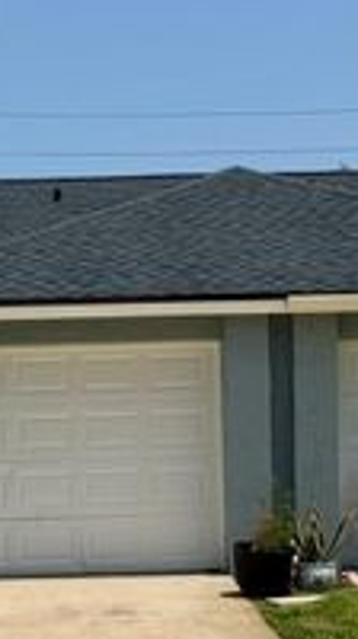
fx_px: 2218
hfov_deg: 9.2
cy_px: 545
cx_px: 67
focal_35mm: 131
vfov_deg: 16.2
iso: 64
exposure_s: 1/9009
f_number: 1.78
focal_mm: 6.76
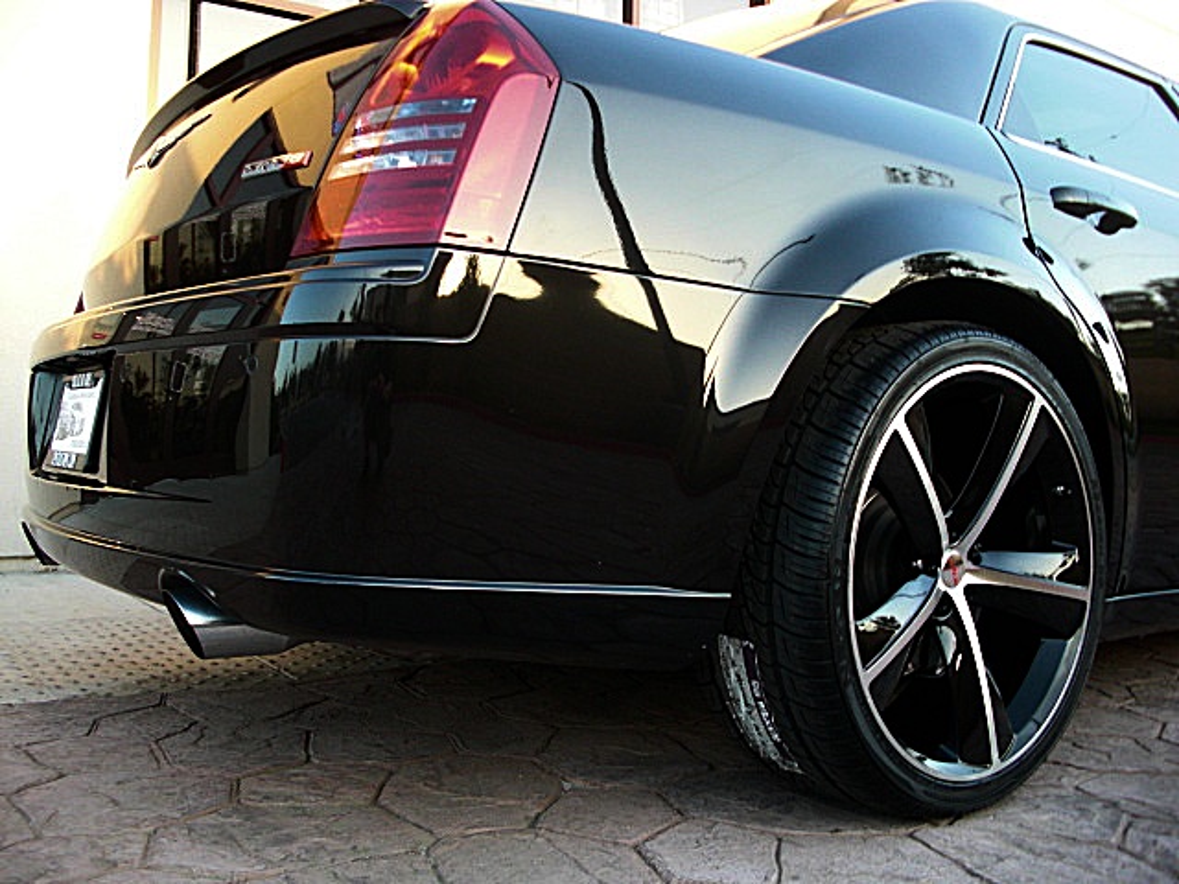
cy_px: 442
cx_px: 590
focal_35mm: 36
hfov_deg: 51.4
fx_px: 1226
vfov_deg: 39.7
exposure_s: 1/80
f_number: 2.8
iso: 200
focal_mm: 6.3
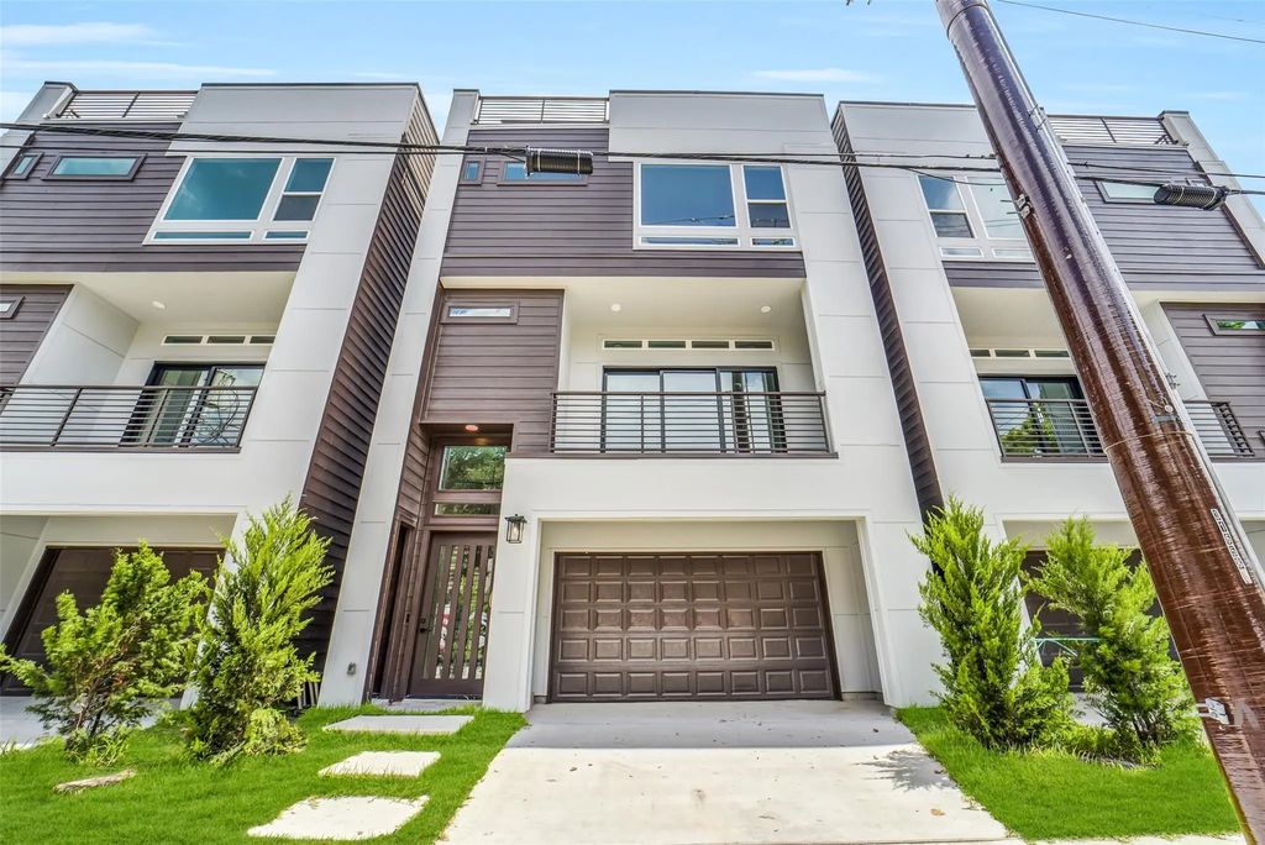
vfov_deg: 81.3
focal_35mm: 14
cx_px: 632
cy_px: 422
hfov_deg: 104.2
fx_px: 492
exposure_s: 1/1000
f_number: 11
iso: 500
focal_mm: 14
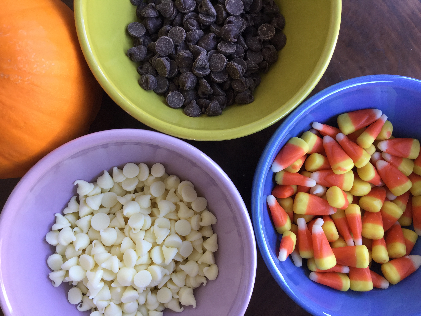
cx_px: 210
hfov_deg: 58.4
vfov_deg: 45.4
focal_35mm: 31
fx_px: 377
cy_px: 158
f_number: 2.4
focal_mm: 3.3
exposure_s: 1/30
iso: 40
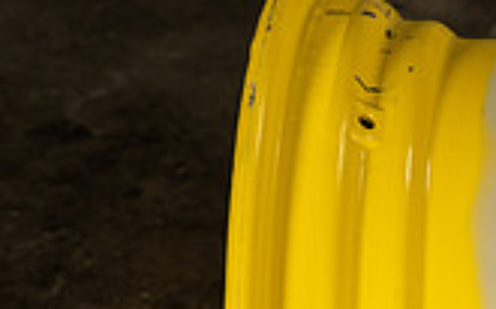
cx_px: 679
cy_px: 400
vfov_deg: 7.4
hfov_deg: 11.5
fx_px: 2378
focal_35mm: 176
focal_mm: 49
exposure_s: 1/100
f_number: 5.6
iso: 500
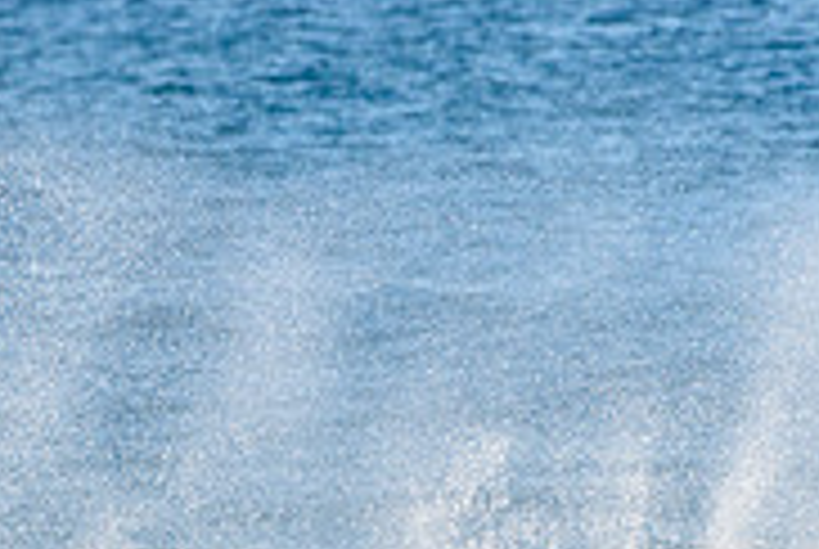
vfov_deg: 0.8
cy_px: 888
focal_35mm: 1706
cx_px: -280
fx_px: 38874
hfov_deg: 1.2
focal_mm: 500
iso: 360
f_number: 5.6
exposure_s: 1/2000
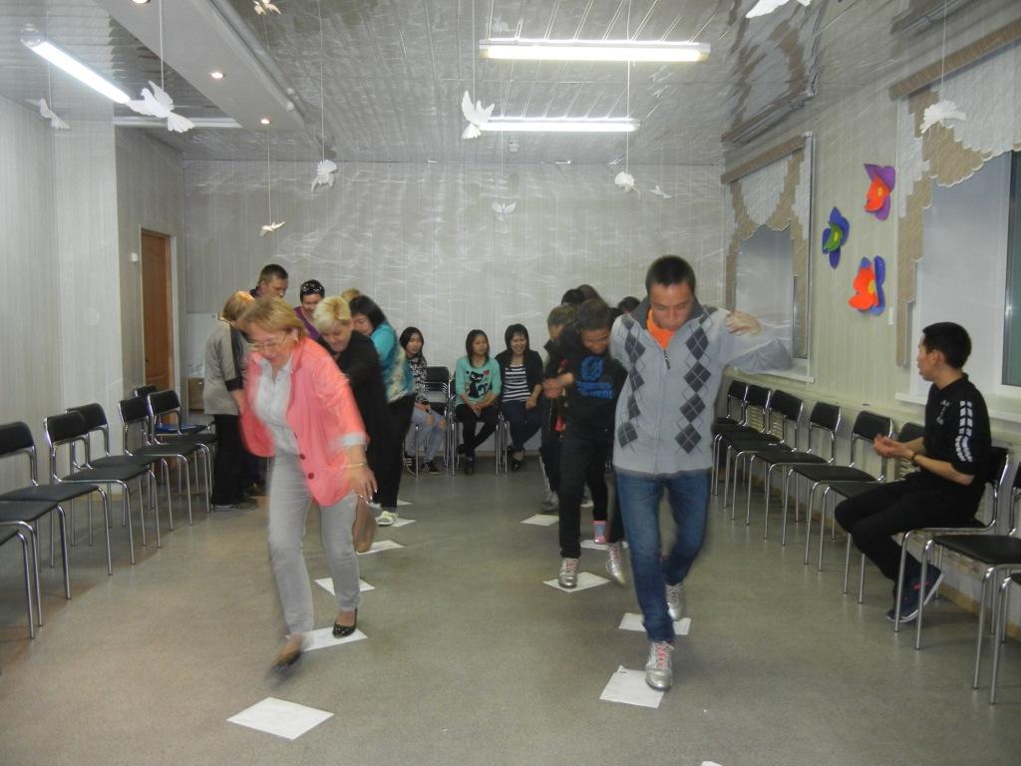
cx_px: 510
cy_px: 383
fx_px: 885
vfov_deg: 46.8
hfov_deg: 60.0
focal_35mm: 30
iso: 359
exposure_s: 1/30
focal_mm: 5.4
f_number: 3.5
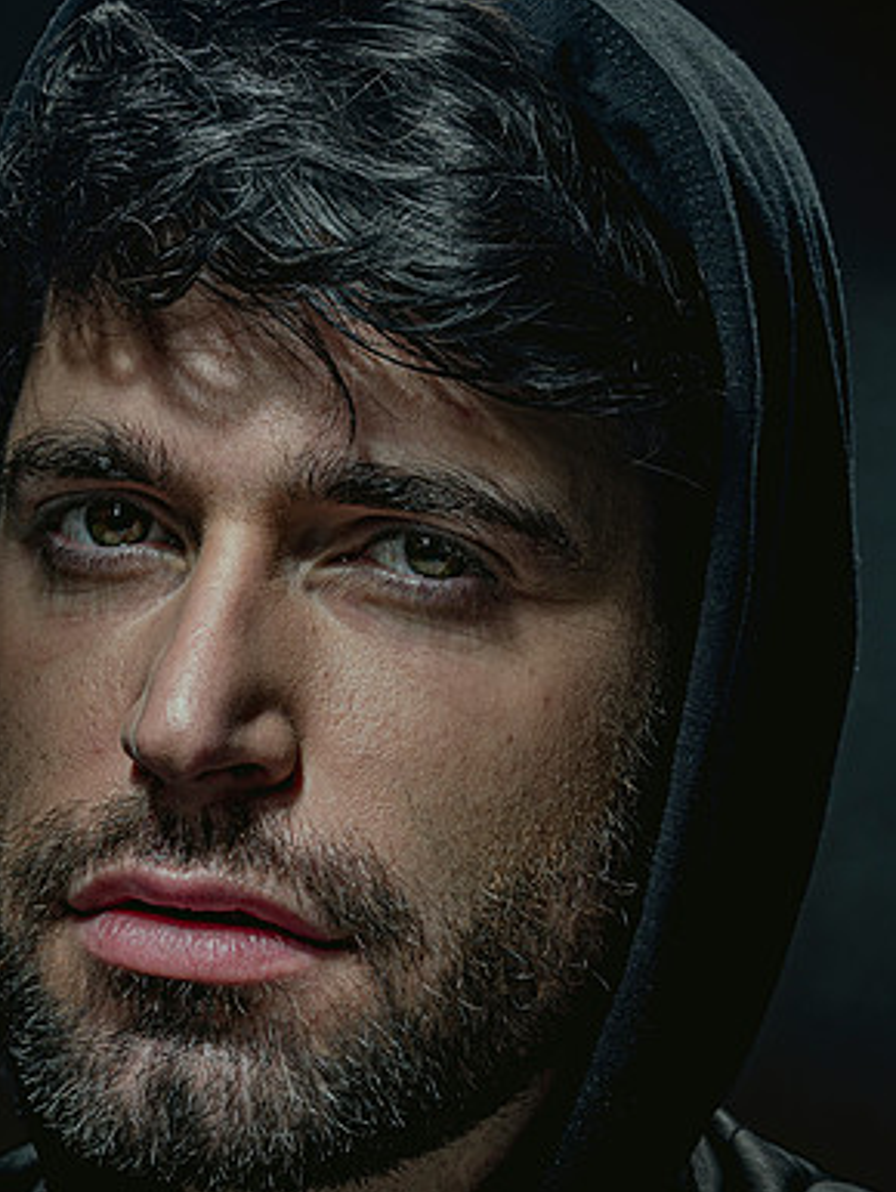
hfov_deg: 10.7
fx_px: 4757
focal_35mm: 138
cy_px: 525
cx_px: 272
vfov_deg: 14.3
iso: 100
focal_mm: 55
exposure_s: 1/200
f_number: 9
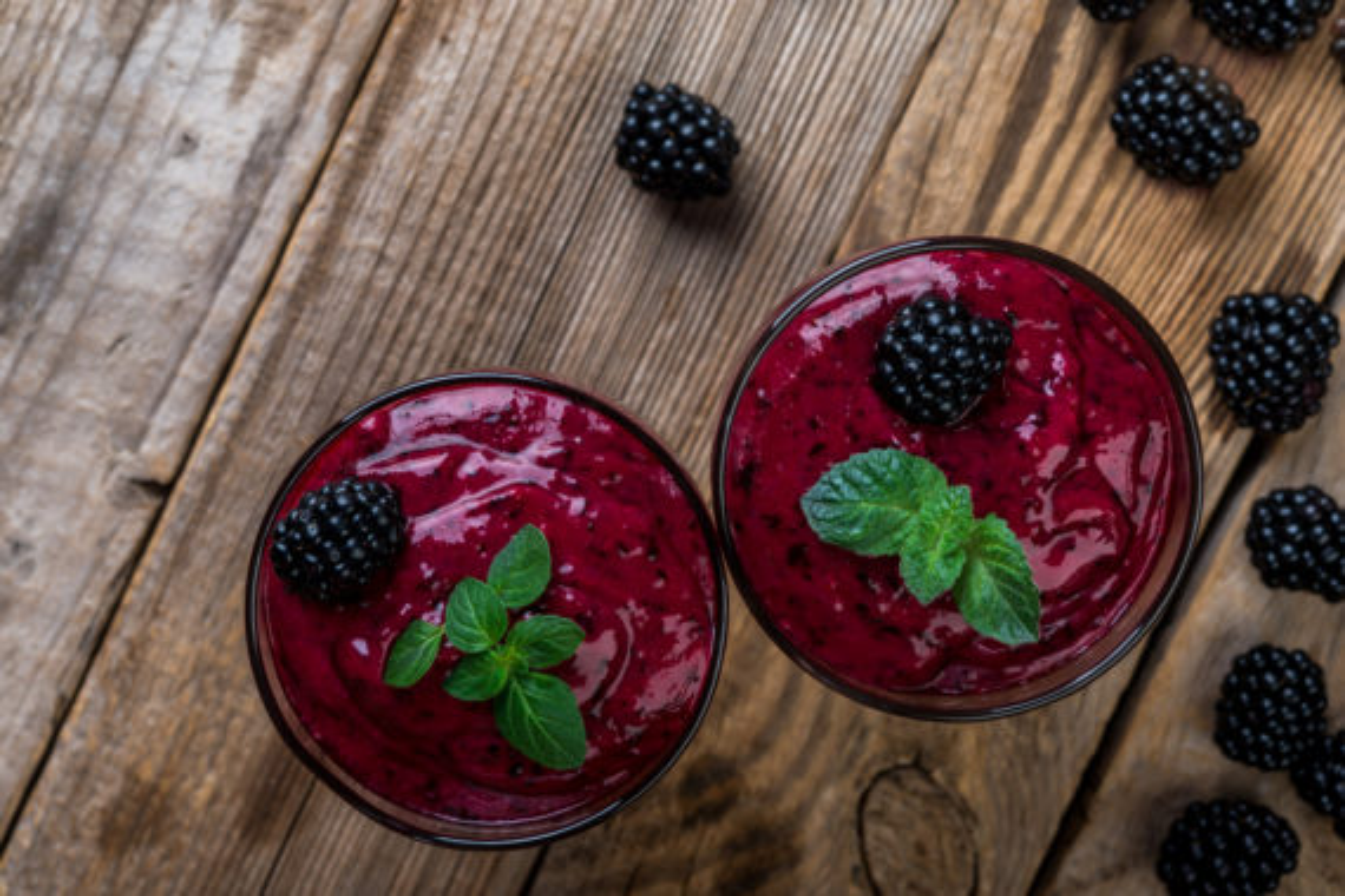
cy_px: 448
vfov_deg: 22.6
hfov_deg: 33.4
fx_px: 2241
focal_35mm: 60
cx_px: 672
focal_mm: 60
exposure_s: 1/160
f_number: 13
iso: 100
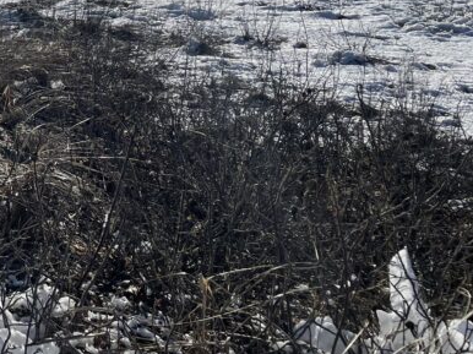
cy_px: 5
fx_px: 942
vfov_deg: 20.6
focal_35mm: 69
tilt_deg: -6.5
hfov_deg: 24.5
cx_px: -145
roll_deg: +2.9
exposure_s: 1/11905
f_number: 1.6
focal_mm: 4.2
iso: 32
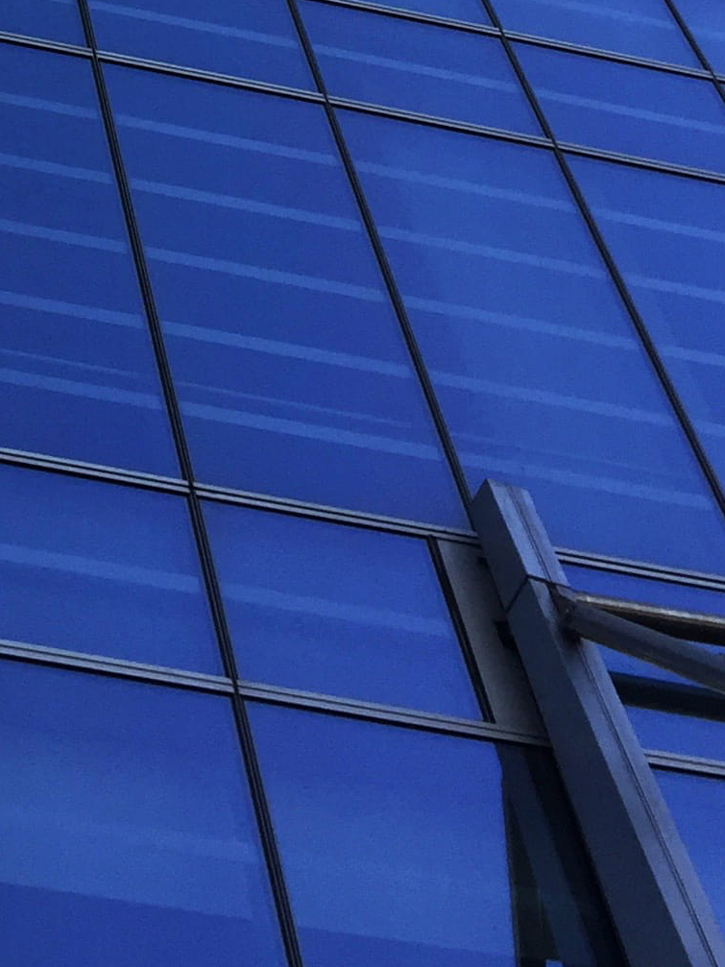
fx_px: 2626
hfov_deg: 15.2
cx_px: -148
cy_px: -596
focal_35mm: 94
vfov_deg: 18.0
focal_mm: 4.15
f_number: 2.2
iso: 32
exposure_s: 1/1014
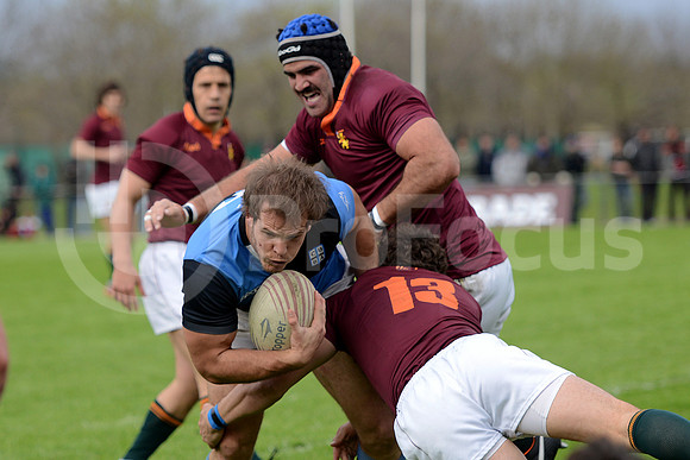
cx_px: 345
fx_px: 2339
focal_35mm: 122
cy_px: 230
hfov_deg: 16.8
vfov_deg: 11.2
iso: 320
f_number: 2.8
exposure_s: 1/1600
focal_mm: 122
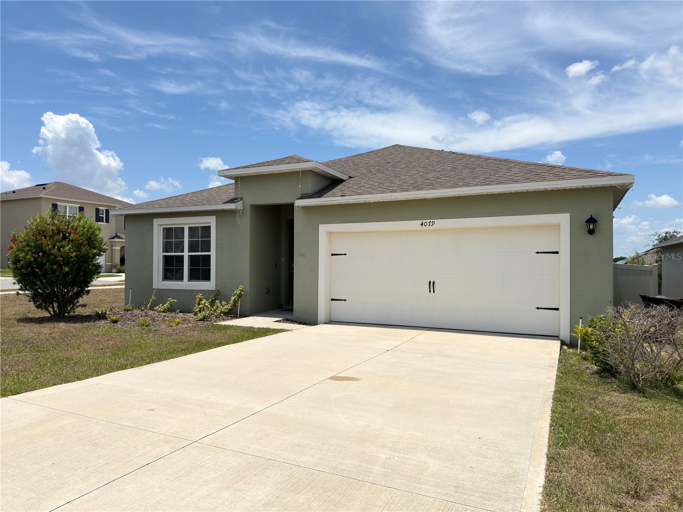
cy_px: 256
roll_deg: -0.2
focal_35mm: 24
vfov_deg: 56.8
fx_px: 474
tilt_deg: +1.7
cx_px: 342
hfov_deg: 71.6
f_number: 1.78
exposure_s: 1/7299
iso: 64
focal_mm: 6.76
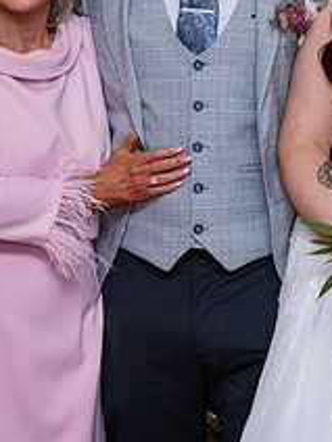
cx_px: 367
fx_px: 2020
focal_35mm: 158
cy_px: 51
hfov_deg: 9.3
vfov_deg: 12.4
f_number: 3.5
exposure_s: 1/160
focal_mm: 60
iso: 800
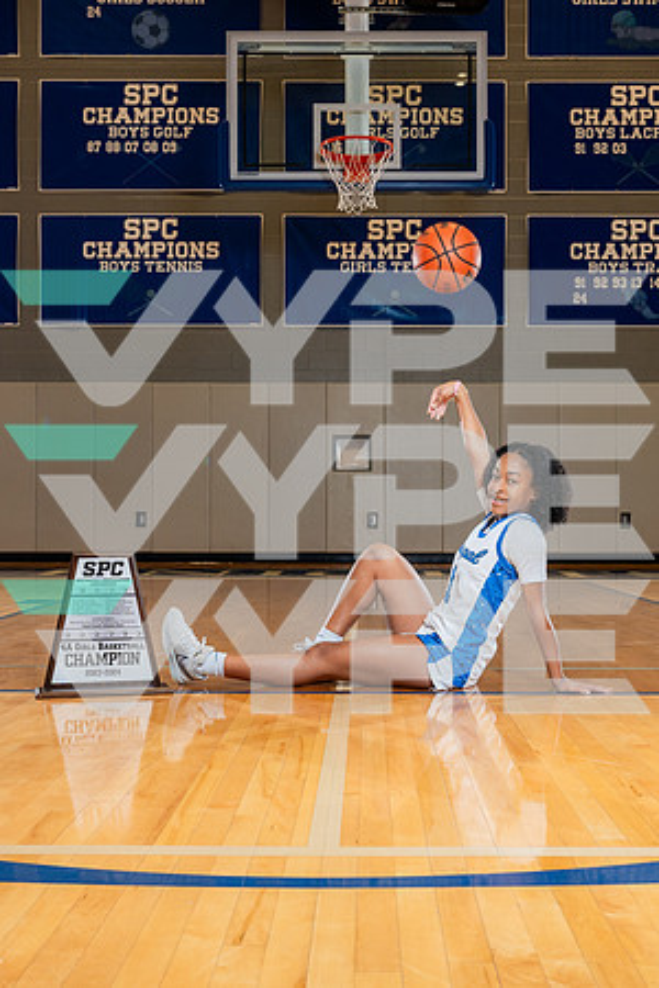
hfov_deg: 31.2
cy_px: 495
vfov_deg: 45.4
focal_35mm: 43
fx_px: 1180
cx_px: 365
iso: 640
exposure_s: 1/250
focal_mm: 28
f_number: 5.6
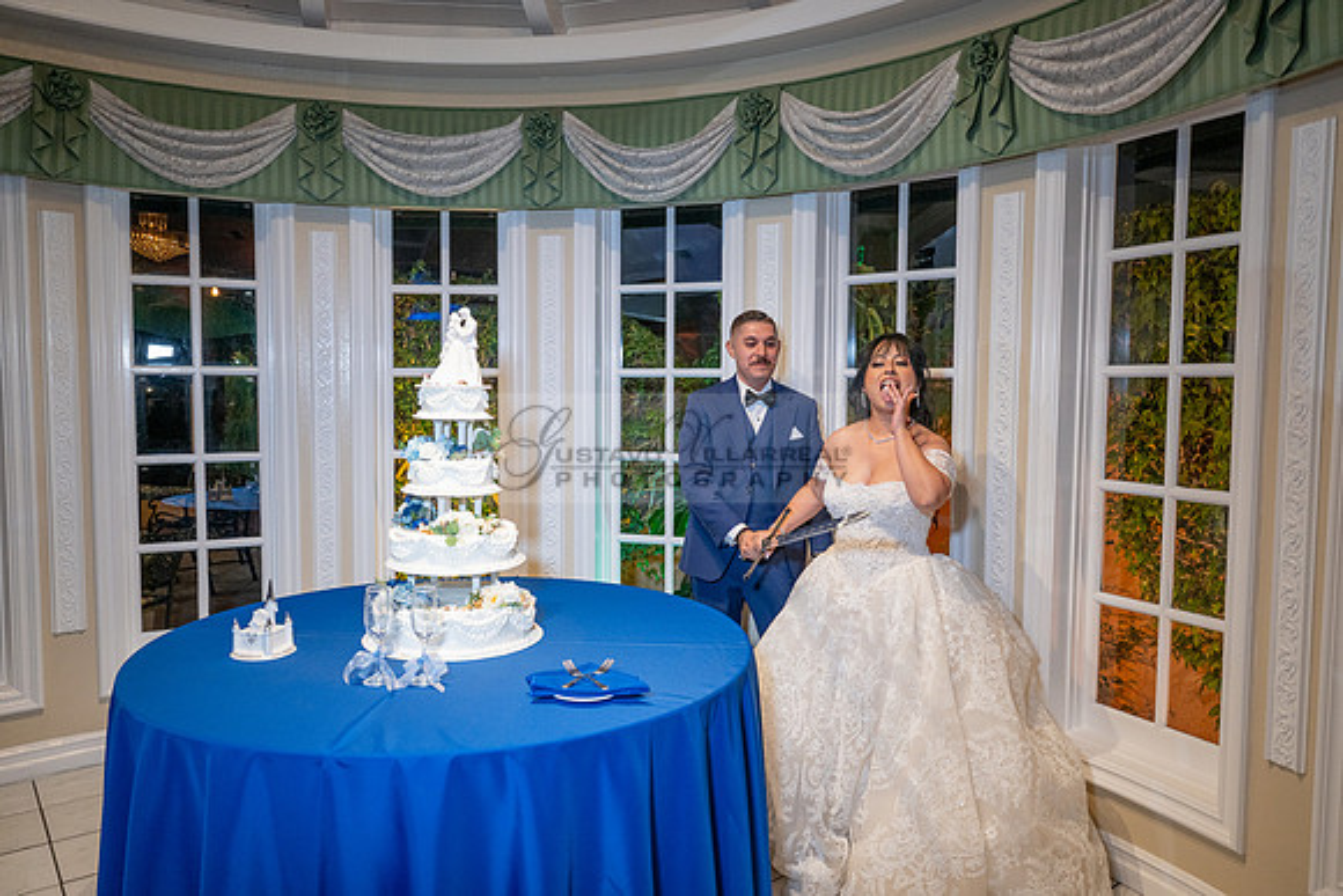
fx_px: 943
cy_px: 448
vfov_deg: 50.8
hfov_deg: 70.9
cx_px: 672
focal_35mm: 25
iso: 640
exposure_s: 1/160
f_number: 3.2
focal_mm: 24
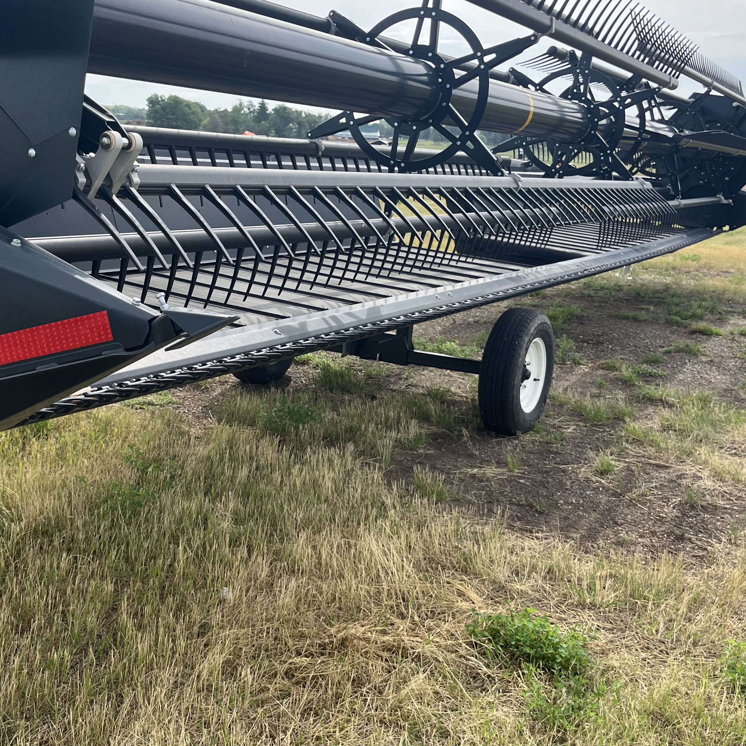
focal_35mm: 39
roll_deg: -2.3
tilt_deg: -13.4
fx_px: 951
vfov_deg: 42.8
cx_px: 261
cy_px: 362
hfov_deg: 42.4
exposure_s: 1/1129
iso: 50
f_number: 1.6
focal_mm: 5.1
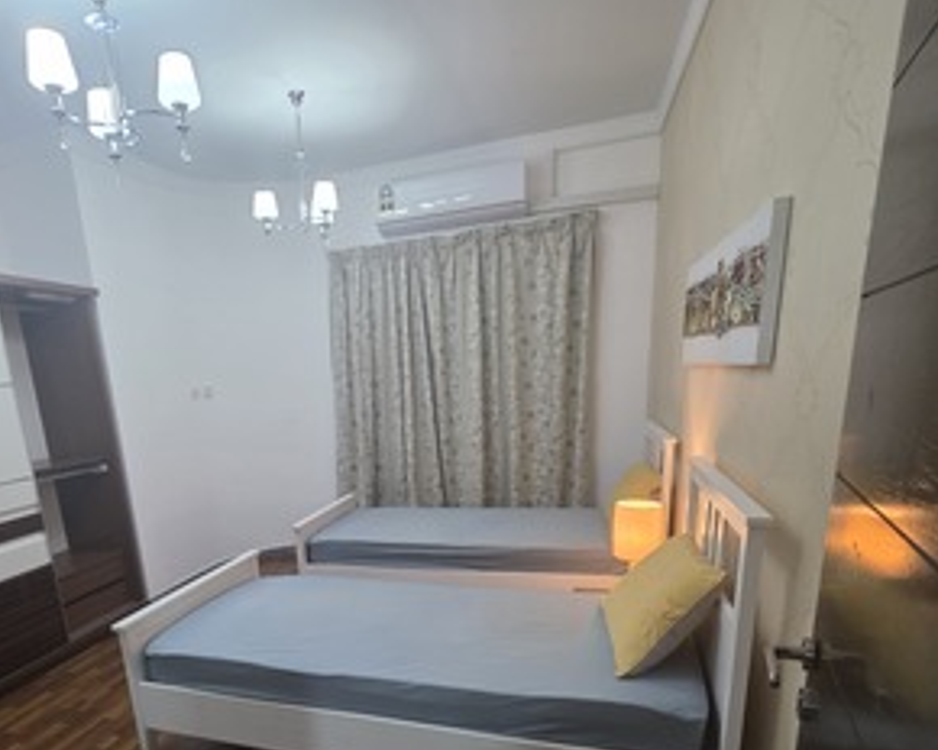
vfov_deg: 64.9
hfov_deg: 79.3
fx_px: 555
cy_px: 541
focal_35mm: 20
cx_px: 370
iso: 320
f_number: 1.9
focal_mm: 2.2
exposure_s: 1/50
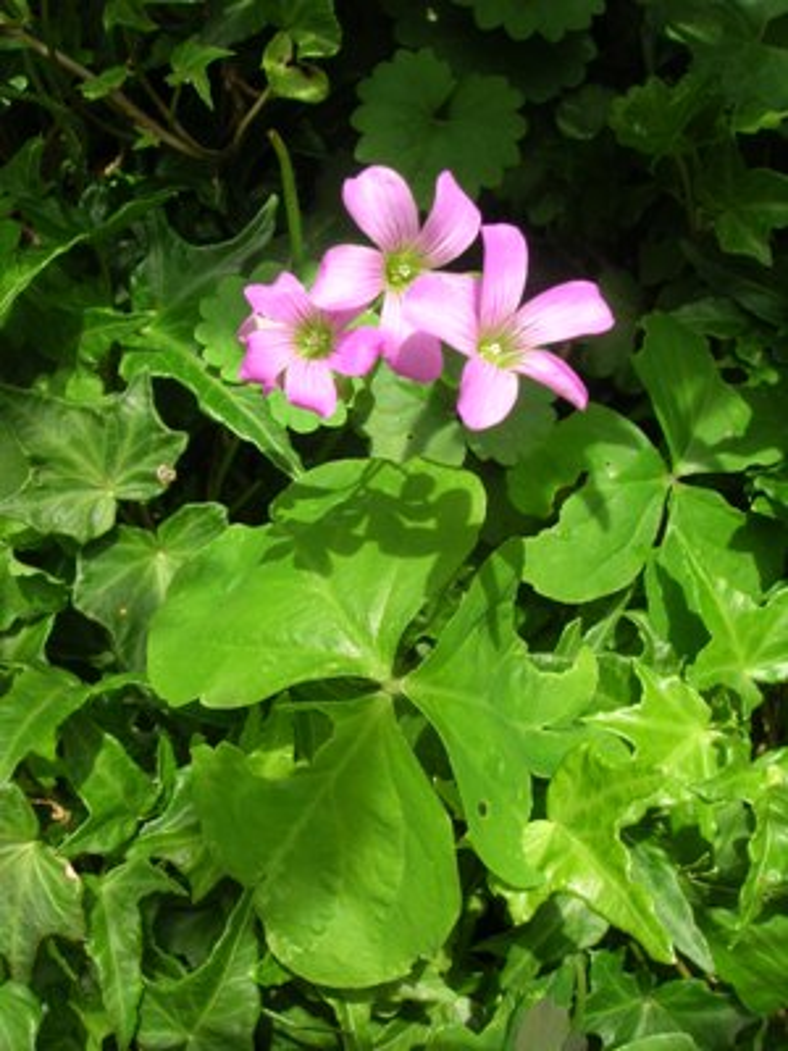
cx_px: 394
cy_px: 526
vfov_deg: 54.0
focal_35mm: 34
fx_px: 1032
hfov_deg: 41.8
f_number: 4.9
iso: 50
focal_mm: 5.7
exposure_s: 1/103
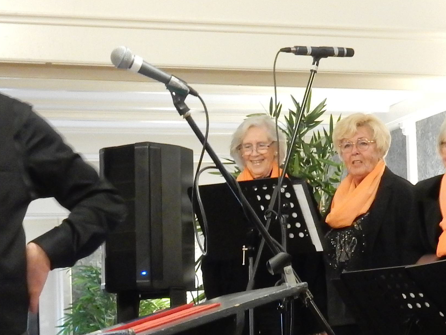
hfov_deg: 13.7
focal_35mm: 144
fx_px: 1855
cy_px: 357
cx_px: 312
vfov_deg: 10.2
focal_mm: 9
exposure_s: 1/5
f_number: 4.5
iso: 800
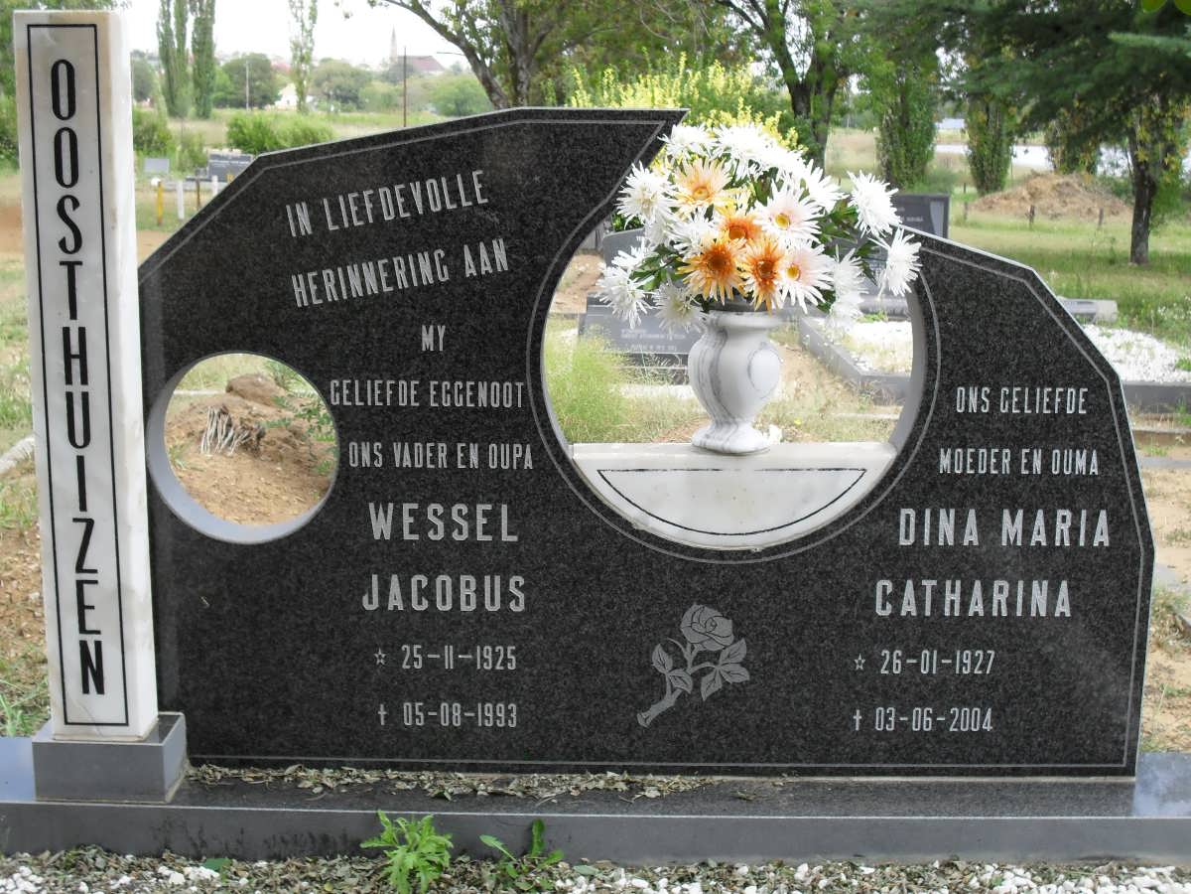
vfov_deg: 29.7
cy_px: 447
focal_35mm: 49
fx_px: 1686
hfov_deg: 38.9
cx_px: 596
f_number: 3.9
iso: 100
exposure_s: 1/180
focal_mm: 8.7
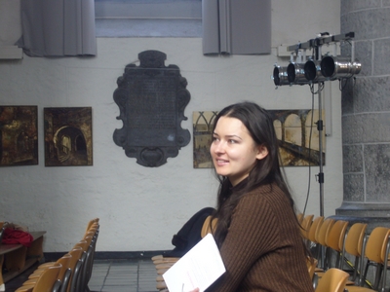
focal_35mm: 102
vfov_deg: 14.5
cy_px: 146
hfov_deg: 19.3
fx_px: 1149
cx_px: 195
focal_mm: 16.8
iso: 100
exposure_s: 1/13
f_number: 5.6
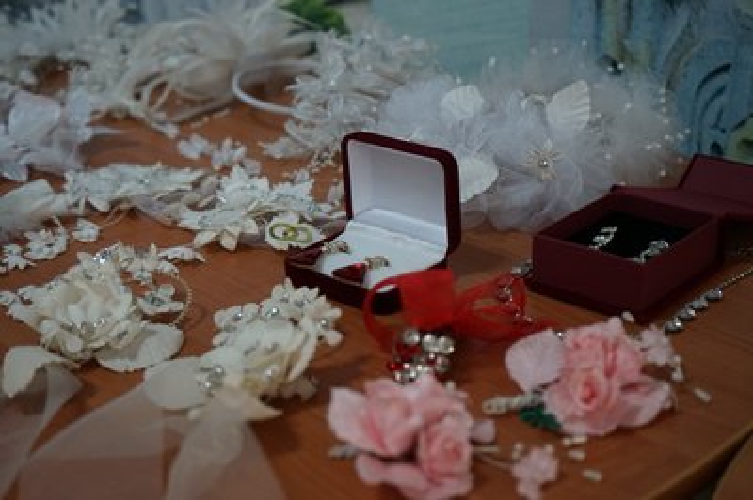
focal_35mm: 51
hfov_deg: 38.9
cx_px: 376
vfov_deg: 26.4
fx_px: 1066
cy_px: 250
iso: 2500
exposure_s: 1/200
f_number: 4.5
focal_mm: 51
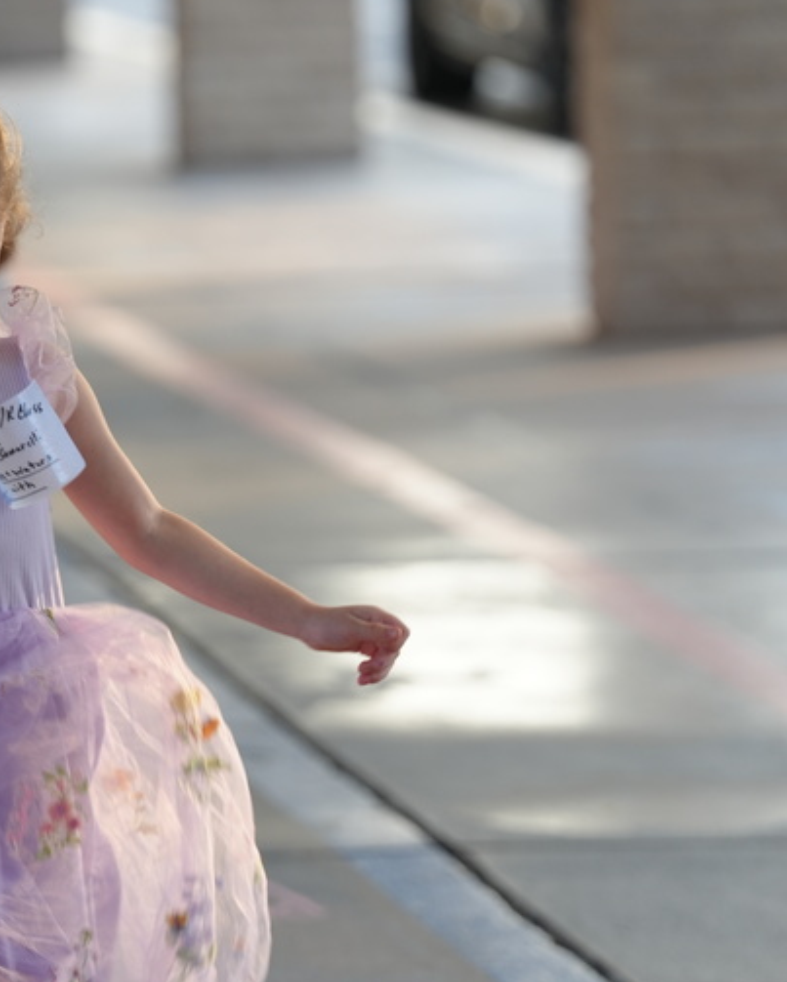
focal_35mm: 378
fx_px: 10996
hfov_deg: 4.1
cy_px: 505
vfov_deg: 5.1
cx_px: 37
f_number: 4
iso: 250
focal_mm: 198
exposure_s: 1/200
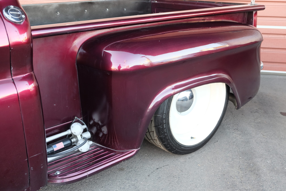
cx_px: 143
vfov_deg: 35.1
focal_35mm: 38
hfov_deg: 50.7
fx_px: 302
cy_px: 96
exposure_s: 1/50
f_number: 3.2
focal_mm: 25.4
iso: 400
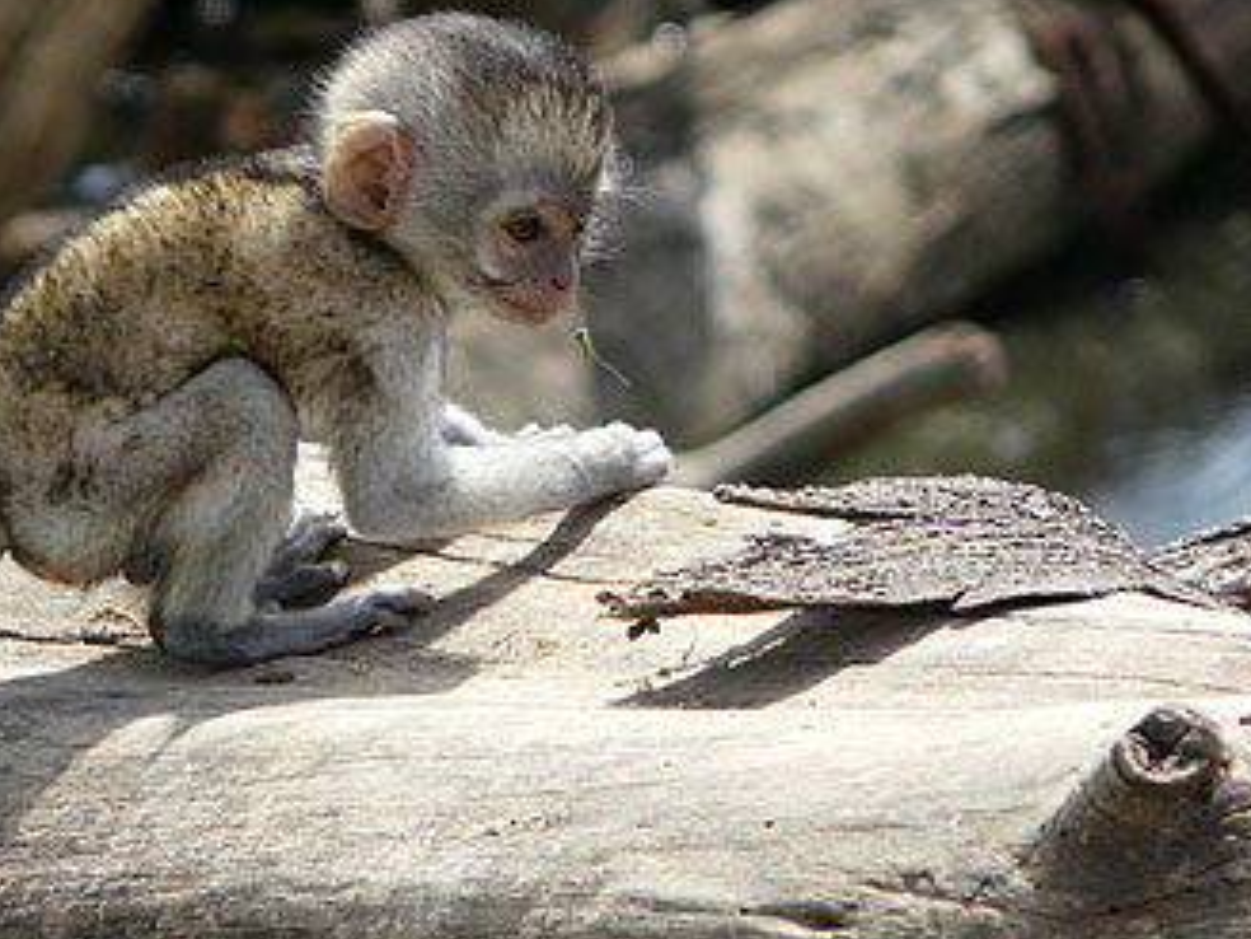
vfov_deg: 2.1
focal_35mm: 692
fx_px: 25008
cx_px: 538
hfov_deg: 2.9
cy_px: 309
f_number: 5
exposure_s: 1/200
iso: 100
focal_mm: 82.8
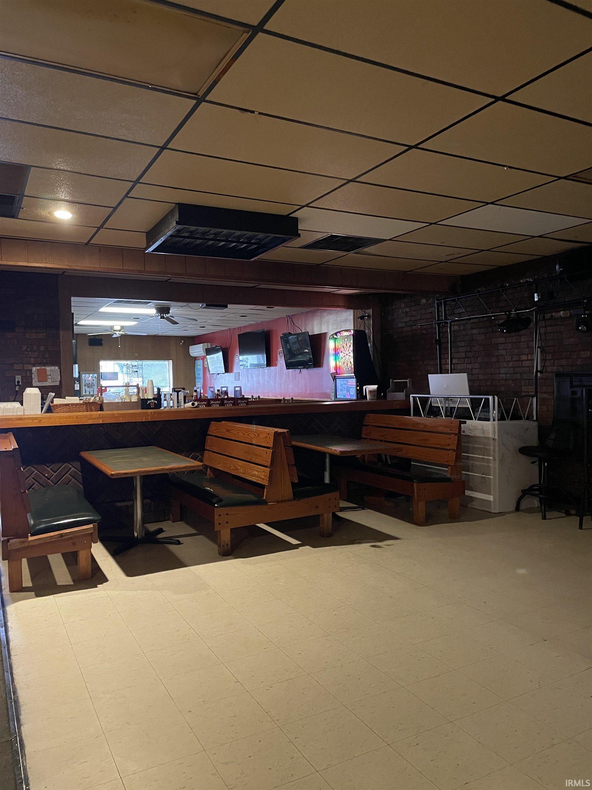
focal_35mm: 26
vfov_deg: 67.3
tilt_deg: -0.6
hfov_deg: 53.1
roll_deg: +1.8
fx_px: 593
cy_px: 395
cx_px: 296
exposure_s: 1/30
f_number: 1.6
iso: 800
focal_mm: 4.2
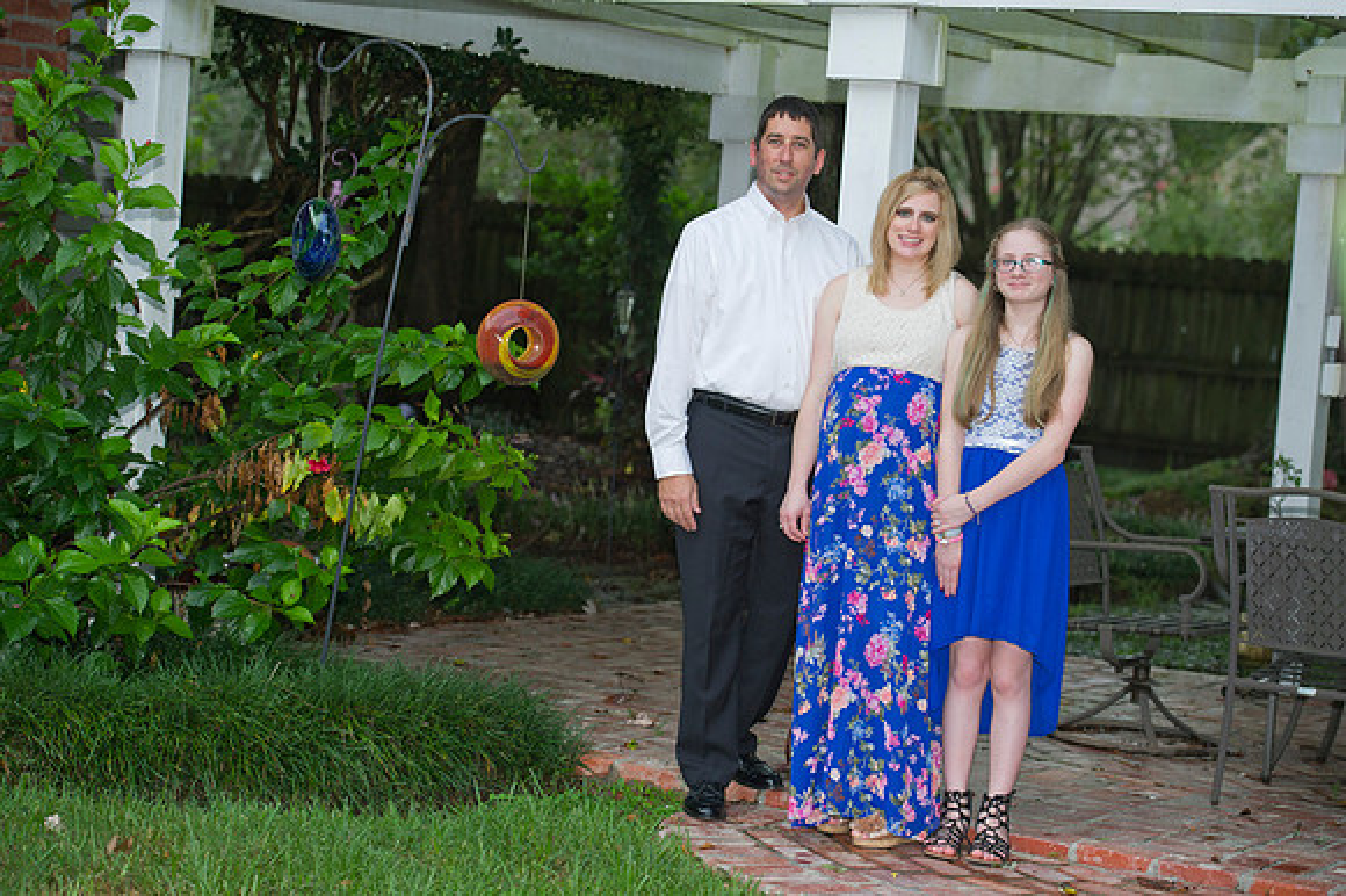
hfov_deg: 24.8
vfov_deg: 16.6
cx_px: 673
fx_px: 3064
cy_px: 448
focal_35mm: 82
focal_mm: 82
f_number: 3.5
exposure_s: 1/320
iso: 640
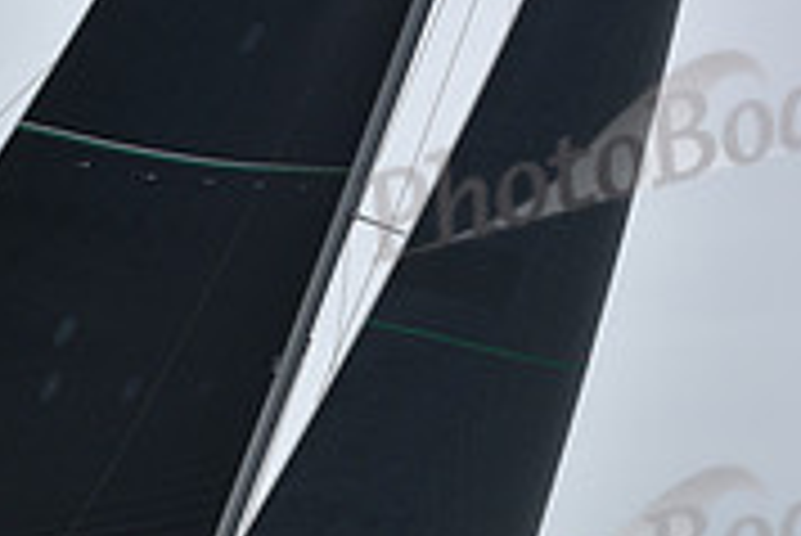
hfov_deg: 9.0
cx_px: 135
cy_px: 858
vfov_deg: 6.0
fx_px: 5077
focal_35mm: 228
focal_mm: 70
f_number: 9
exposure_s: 1/800
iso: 250
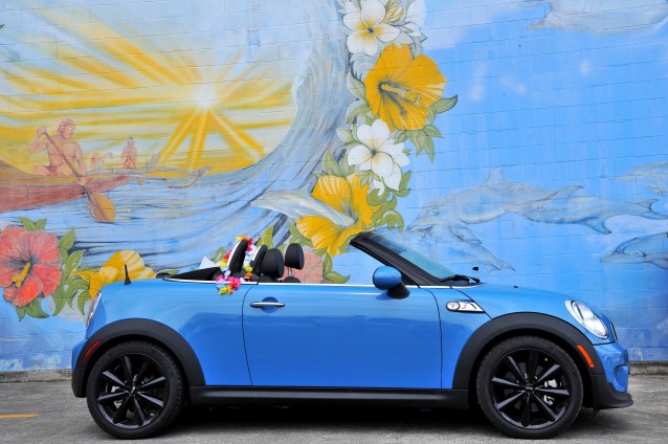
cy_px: 222
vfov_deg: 30.4
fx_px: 816
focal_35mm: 44
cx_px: 334
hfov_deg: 44.5
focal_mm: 44
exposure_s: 1/320
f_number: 7.1
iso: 250
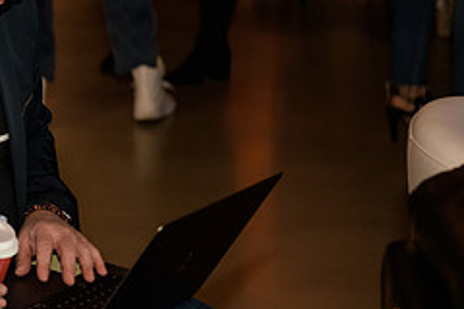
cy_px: 36
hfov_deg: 12.0
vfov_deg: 8.1
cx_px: -31
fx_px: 2178
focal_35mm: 169
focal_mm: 70
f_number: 3.2
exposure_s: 1/125
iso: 1250
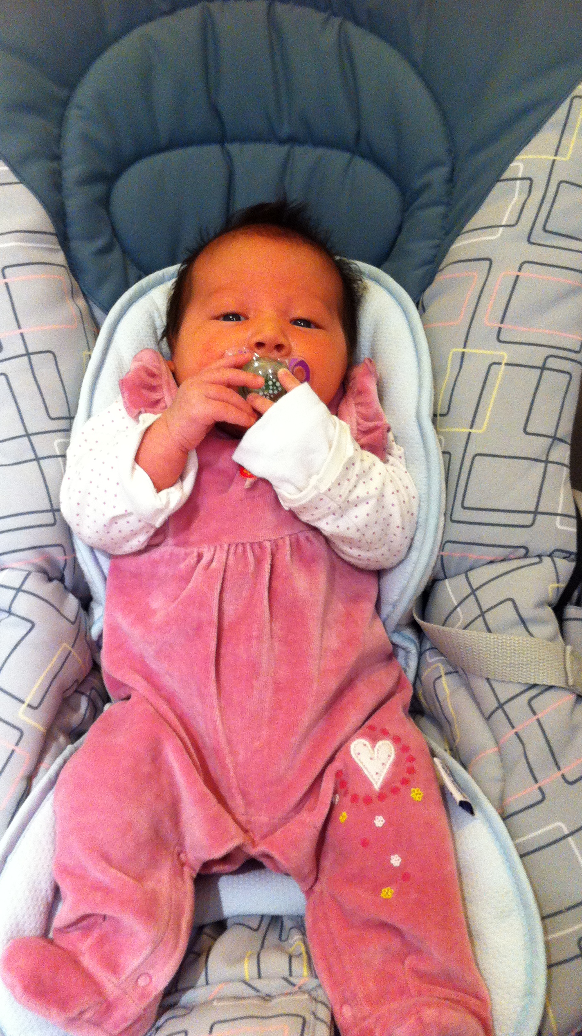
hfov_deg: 30.4
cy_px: 527
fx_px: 1070
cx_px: 257
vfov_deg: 51.6
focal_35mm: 39
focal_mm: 3.85
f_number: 2.8
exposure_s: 1/15
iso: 200
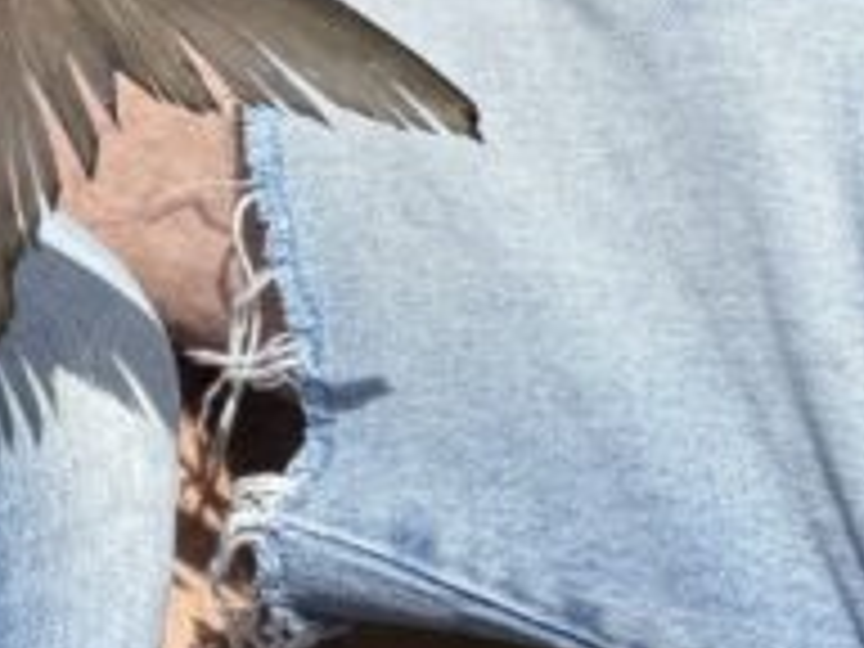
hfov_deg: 12.2
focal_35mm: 128
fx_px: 3195
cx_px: -1224
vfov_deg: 10.0
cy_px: -976
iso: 80
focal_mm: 6.76
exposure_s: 1/5319
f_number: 1.78
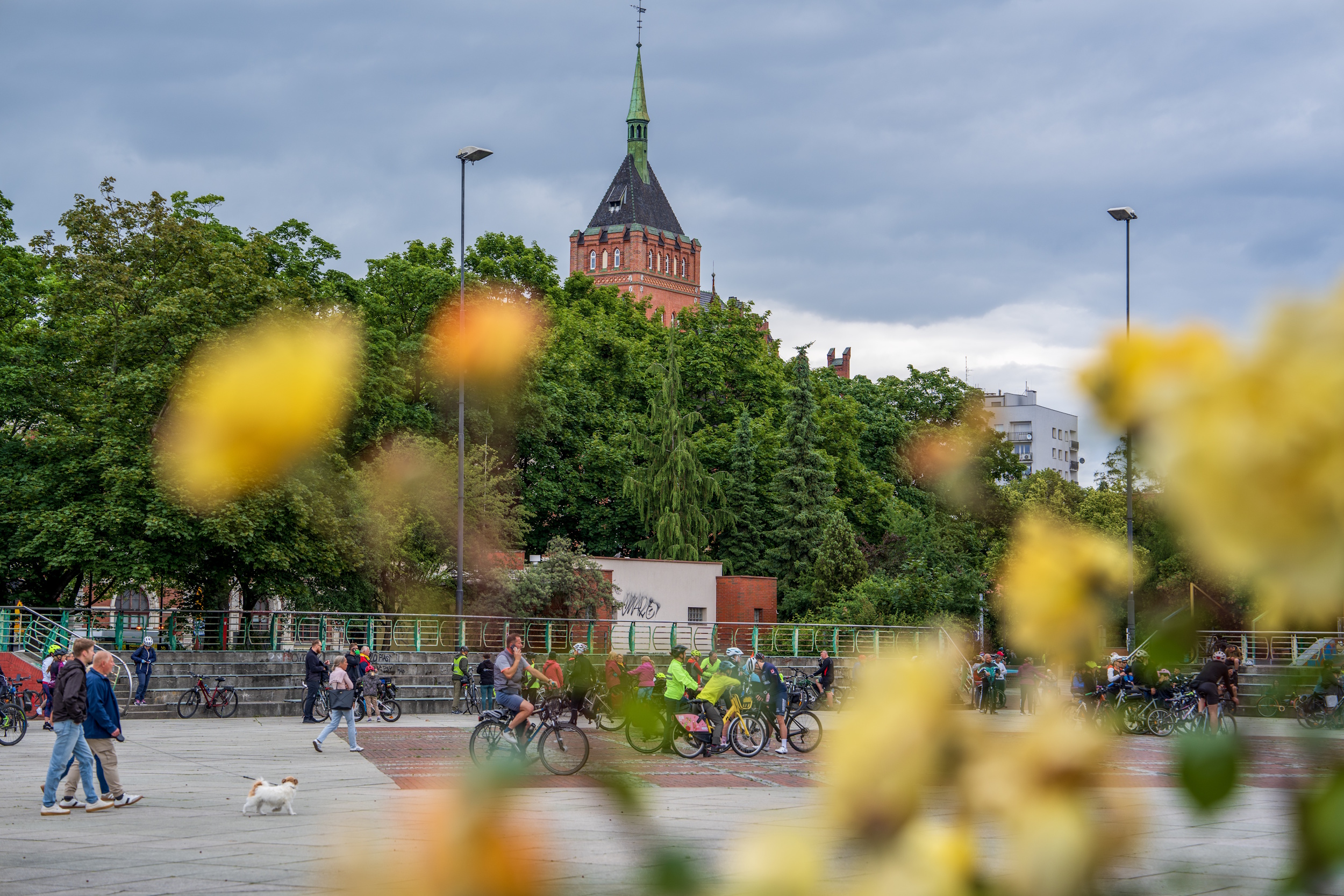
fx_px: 2613
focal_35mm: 70
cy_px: 448
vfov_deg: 19.5
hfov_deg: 28.8
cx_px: 672
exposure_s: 1/500
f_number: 4
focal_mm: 70
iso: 100
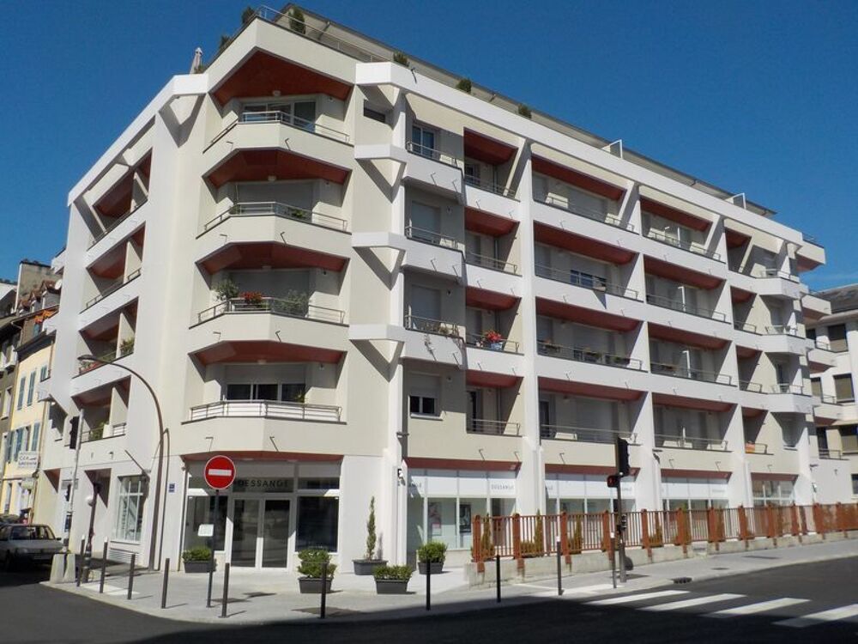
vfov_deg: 46.8
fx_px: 744
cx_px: 429
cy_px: 322
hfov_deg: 60.0
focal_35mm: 30
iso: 125
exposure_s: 1/500
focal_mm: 4.1
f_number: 6.6
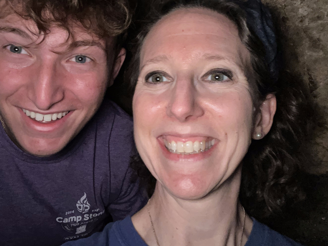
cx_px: 151
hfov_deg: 52.6
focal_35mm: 35
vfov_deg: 40.6
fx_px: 332
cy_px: 106
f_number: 2.2
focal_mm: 2.71
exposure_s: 1/17
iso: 400
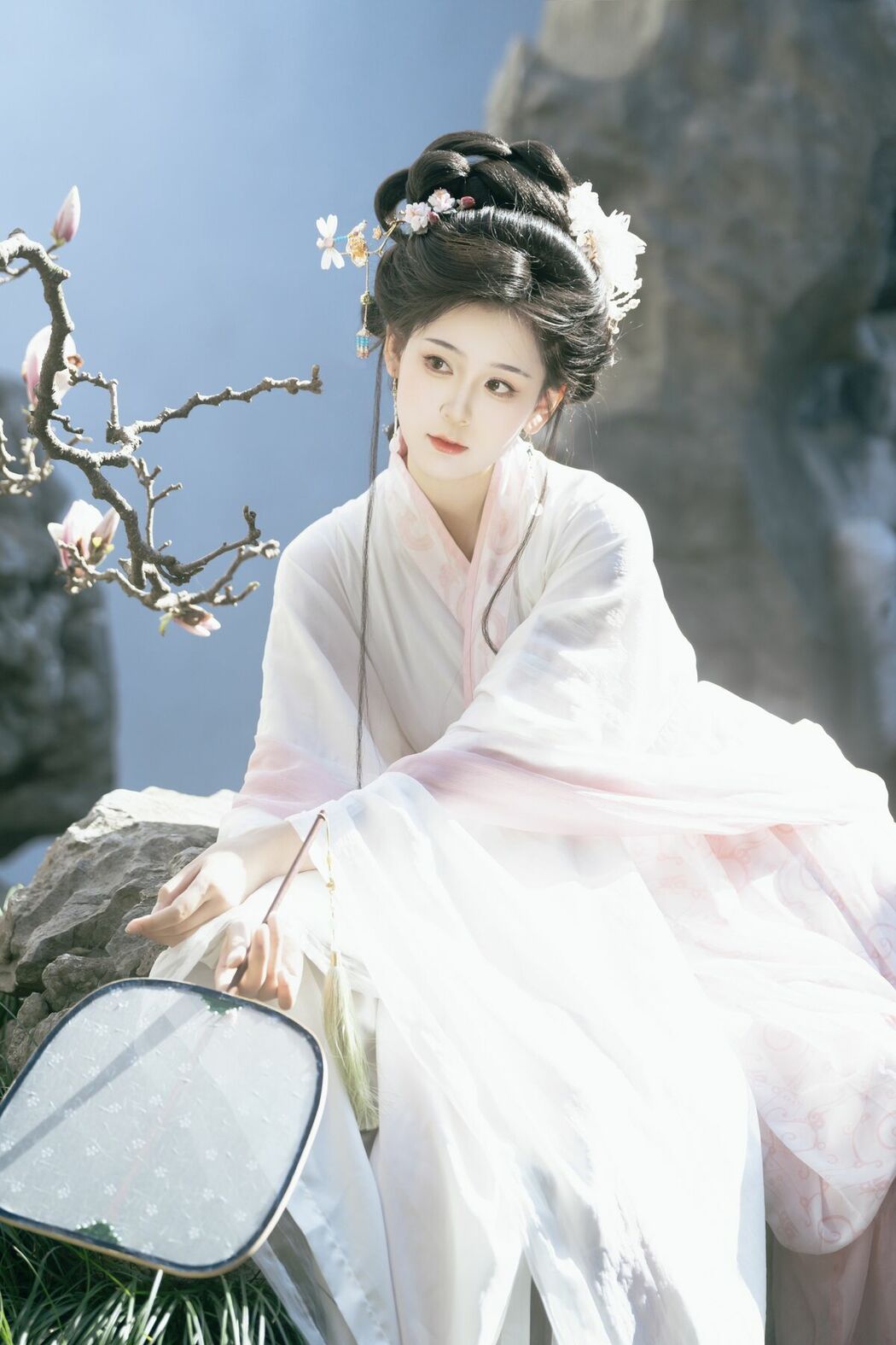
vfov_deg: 16.7
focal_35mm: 123
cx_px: 448
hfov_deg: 11.1
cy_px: 672
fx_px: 4592
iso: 640
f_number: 2.8
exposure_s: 1/2000
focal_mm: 123
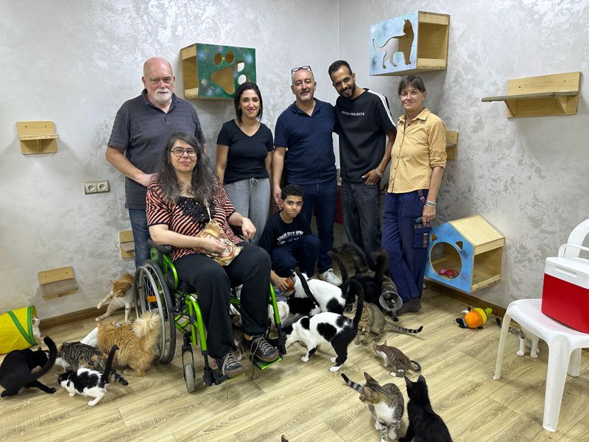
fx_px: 408
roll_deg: +2.1
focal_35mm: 24
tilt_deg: -12.6
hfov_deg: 71.6
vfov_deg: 56.8
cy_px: 221
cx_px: 294
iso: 125
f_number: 1.78
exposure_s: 1/100
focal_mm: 6.86
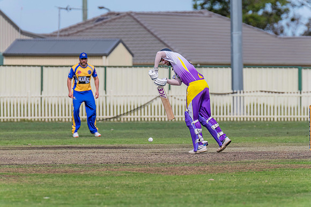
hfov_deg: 4.4
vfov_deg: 3.0
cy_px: 101
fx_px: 4013
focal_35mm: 464
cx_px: 149
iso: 800
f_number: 8
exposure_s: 1/2500
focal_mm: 440
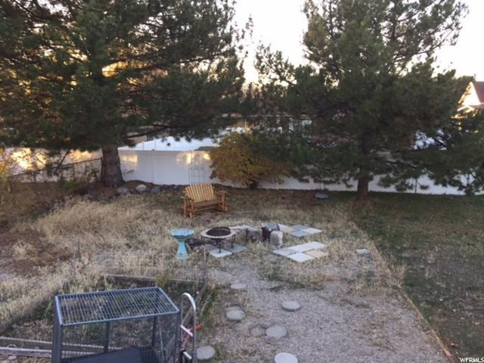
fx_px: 405
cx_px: 242
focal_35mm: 29
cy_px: 182
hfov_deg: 61.7
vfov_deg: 48.2
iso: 32
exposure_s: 1/60
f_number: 2.2
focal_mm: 4.15
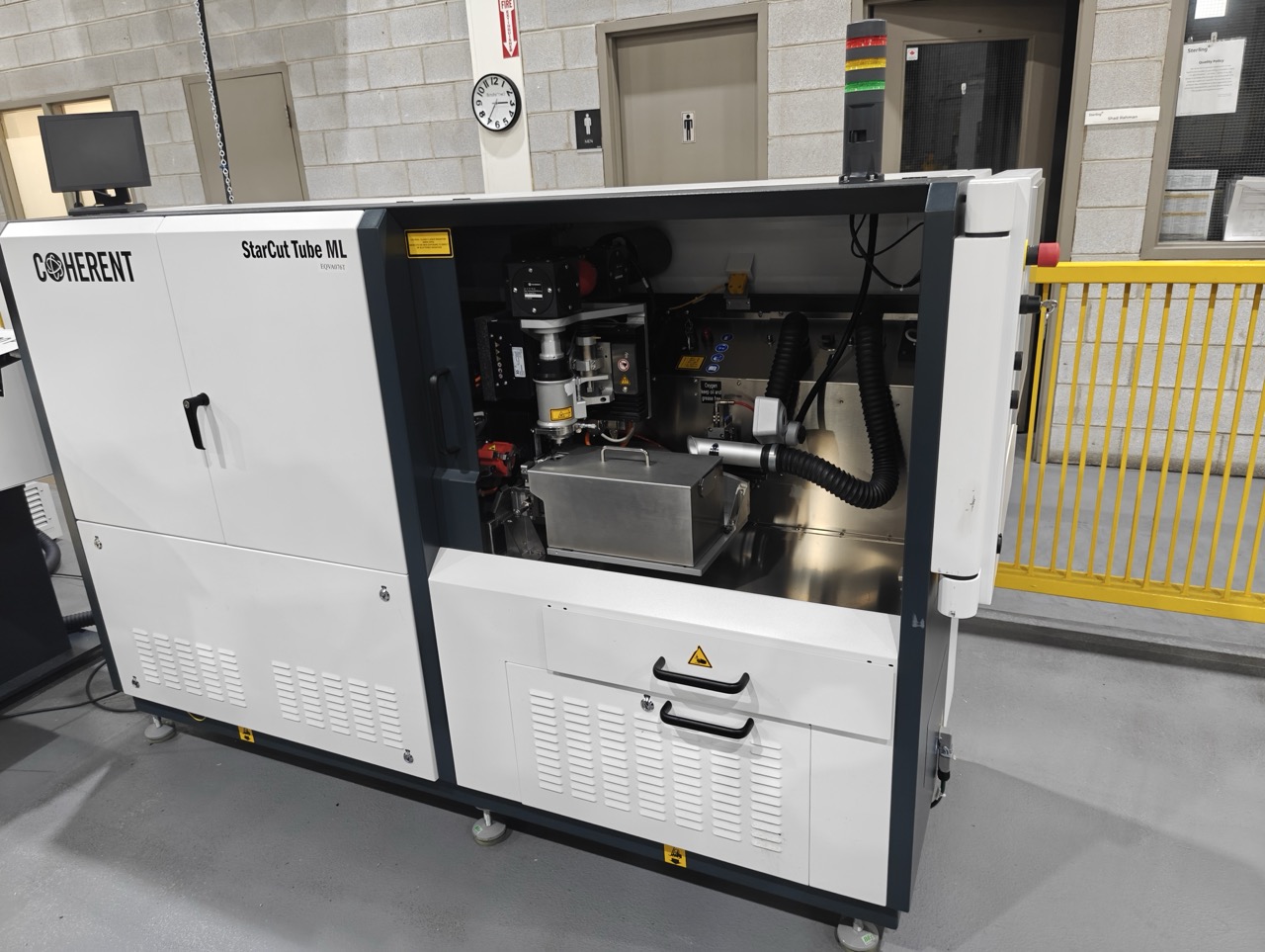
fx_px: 878
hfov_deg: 71.5
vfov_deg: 56.9
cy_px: 476
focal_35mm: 24
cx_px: 632
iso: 1000
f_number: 1.7
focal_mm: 6.06
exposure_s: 1/100
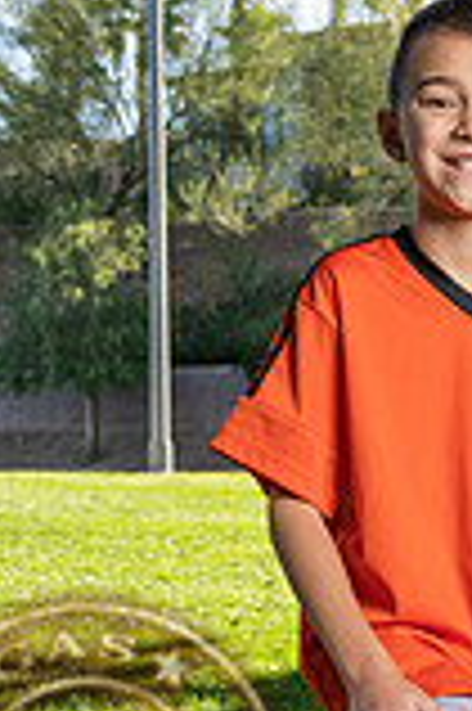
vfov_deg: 21.0
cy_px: 702
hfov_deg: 14.2
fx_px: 1853
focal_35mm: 94
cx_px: 526
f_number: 5.6
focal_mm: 33
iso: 100
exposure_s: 1/160
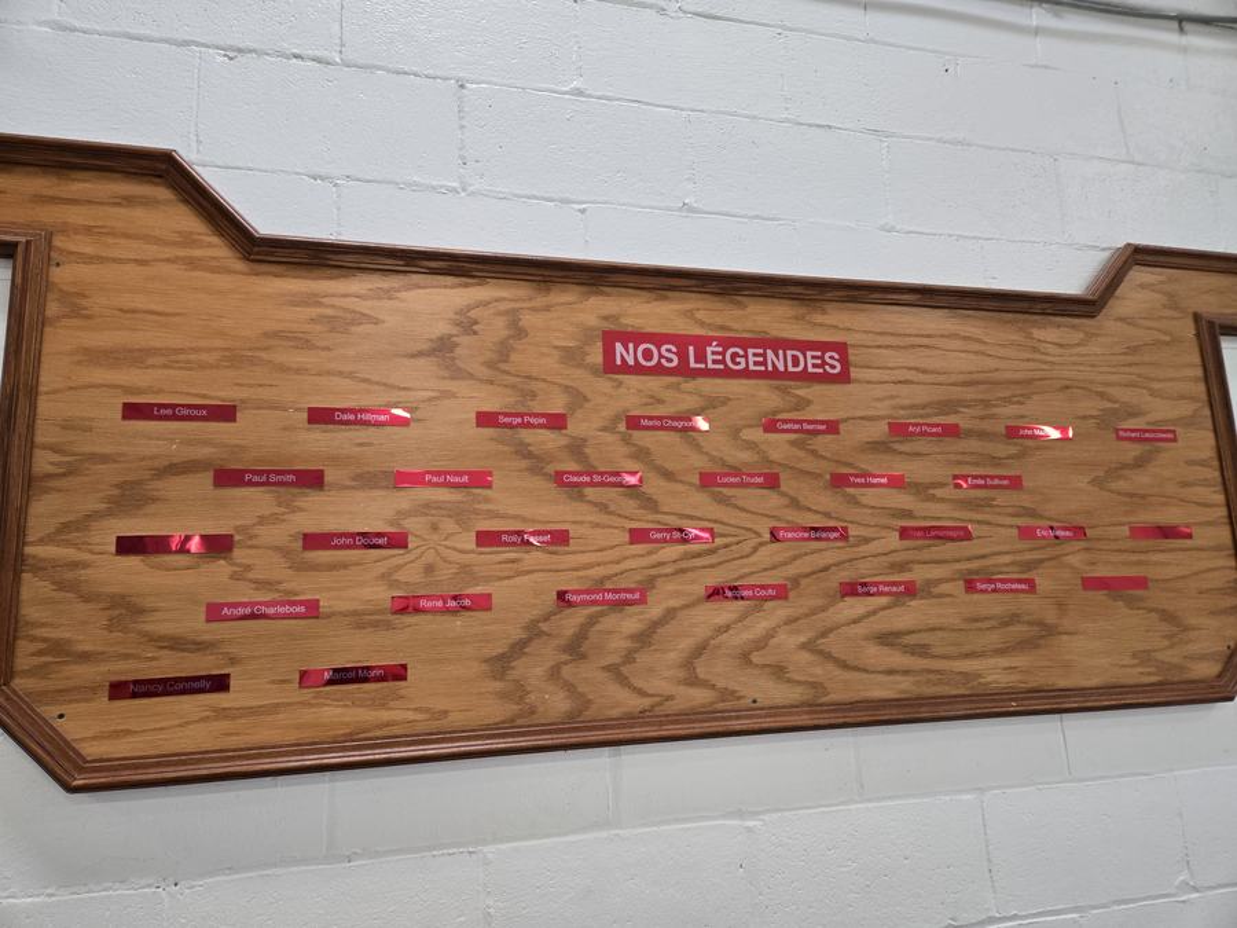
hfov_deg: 73.9
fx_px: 822
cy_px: 464
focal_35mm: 23
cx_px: 618
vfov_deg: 58.9
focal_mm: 5.4
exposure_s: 1/120
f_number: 1.8
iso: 160
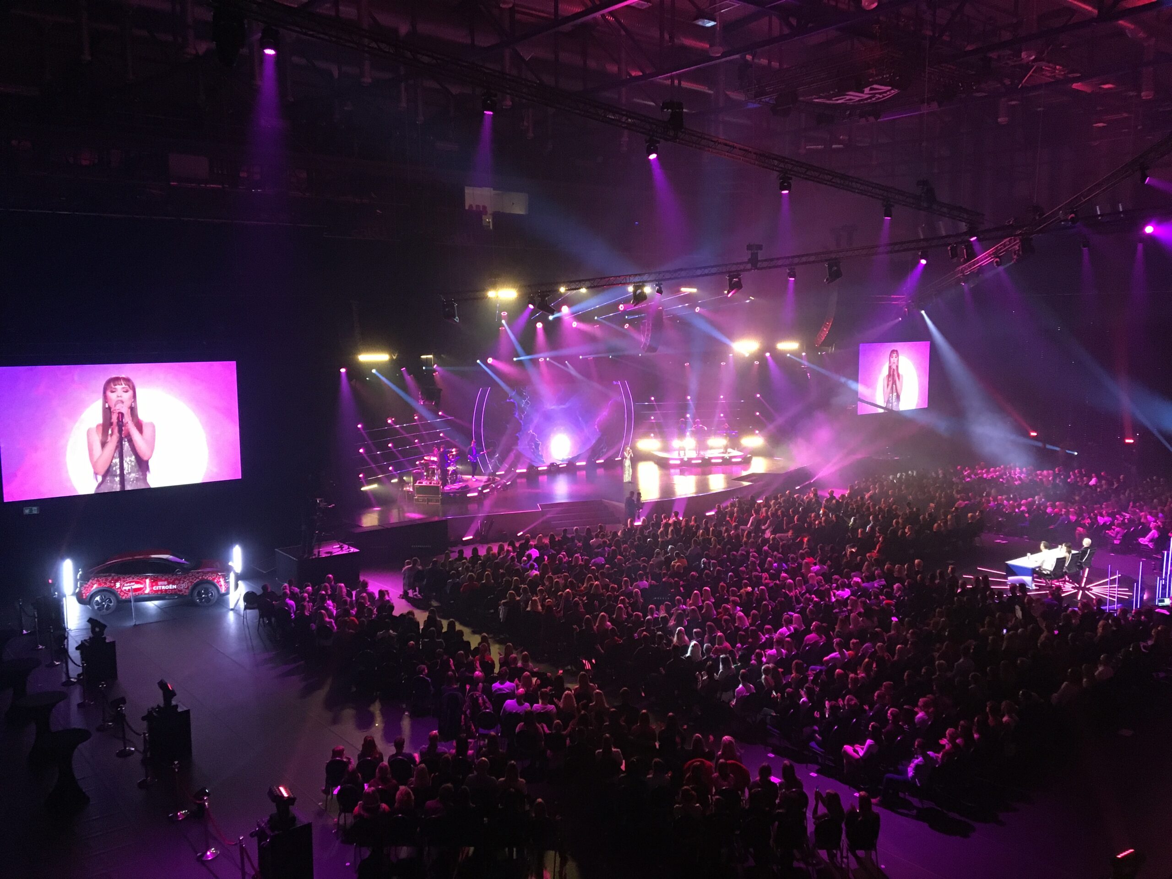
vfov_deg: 48.2
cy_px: 440
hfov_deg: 61.7
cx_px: 586
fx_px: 982
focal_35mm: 29
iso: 200
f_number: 2.2
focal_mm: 4.15
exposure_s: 1/17
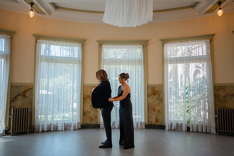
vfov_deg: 46.4
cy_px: 78
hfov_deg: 65.5
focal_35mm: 28
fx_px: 182
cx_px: 117
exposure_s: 1/320
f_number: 2.8
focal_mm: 28
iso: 100
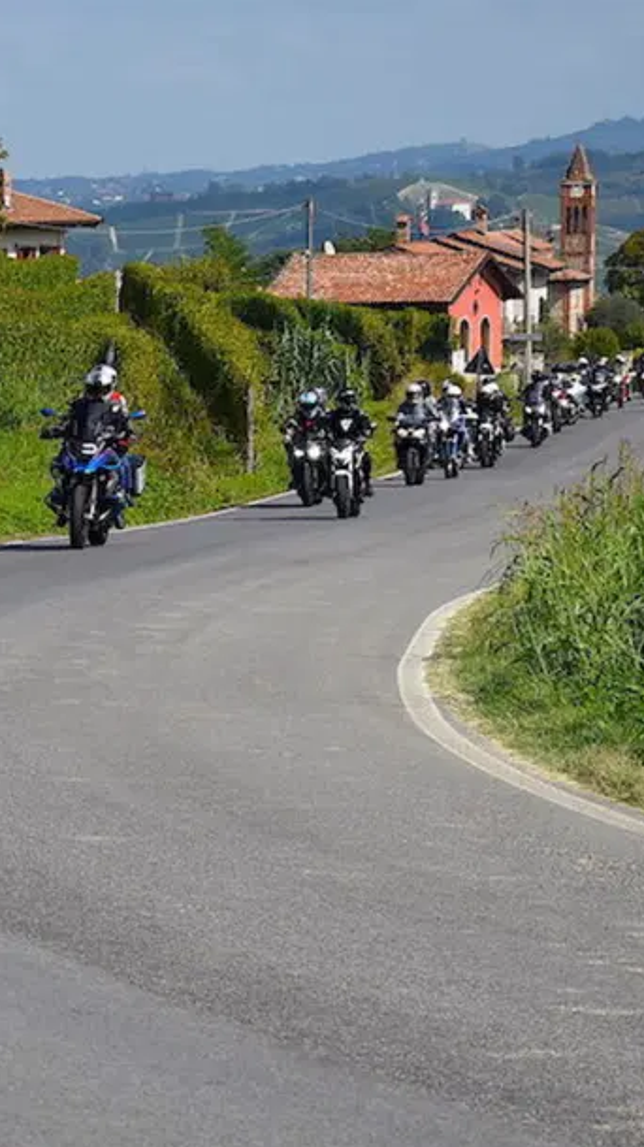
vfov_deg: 11.6
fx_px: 5654
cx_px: -384
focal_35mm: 186
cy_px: 542
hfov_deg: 6.4
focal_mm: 60
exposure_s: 1/2500
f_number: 7.1
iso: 560
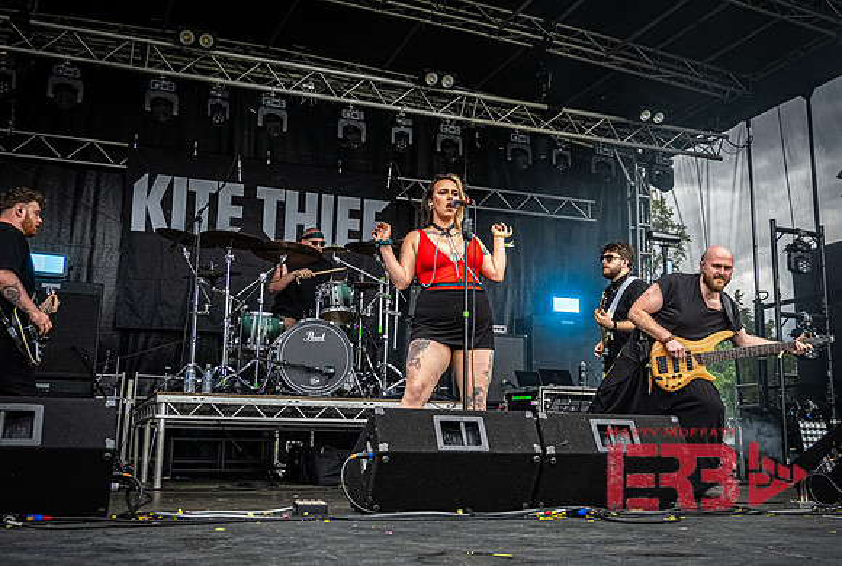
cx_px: 455
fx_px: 948
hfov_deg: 47.9
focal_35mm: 40
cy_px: 263
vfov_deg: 33.3
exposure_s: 1/1250
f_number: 4
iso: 800
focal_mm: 18
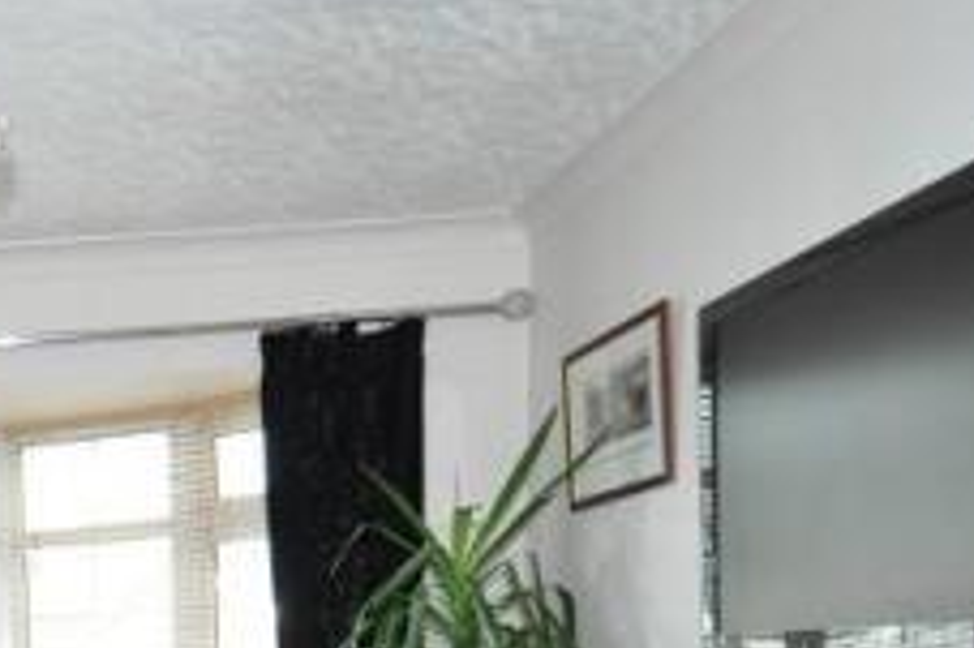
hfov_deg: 33.4
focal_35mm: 52
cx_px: -94
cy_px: 843
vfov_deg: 23.0
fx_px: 1406
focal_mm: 12
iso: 800
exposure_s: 1/60
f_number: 4
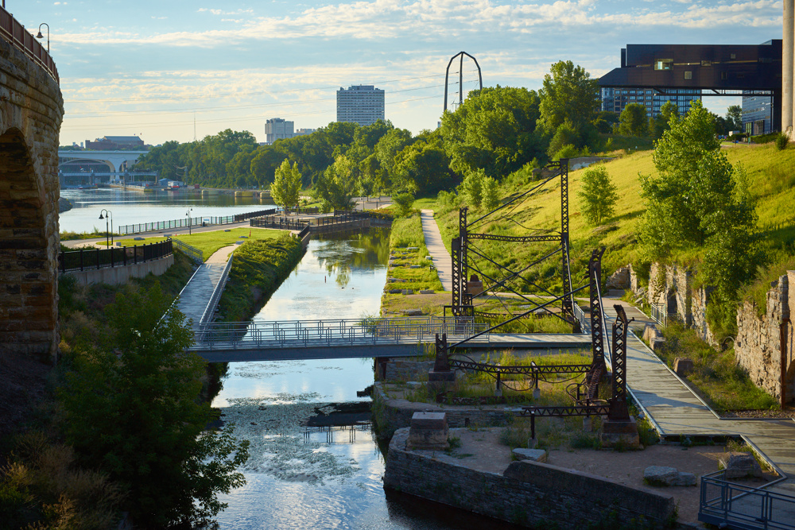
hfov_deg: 39.6
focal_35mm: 50
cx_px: 398
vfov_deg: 27.0
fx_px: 1104
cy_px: 265
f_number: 8
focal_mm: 50
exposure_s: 1/125
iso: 200
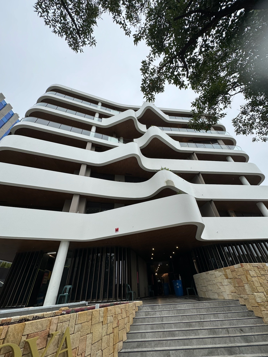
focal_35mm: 14
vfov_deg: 102.1
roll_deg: +3.2
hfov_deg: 85.7
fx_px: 145
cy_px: 178
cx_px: 134
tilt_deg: +38.6
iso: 40
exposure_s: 1/384
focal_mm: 2.22
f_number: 2.2
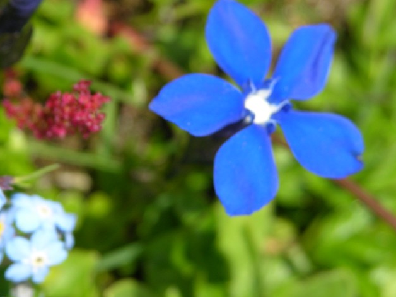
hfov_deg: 6.4
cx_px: 107
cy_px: 212
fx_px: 3546
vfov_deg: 4.8
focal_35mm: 310
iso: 50
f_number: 5.1
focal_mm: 48.5
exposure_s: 1/248
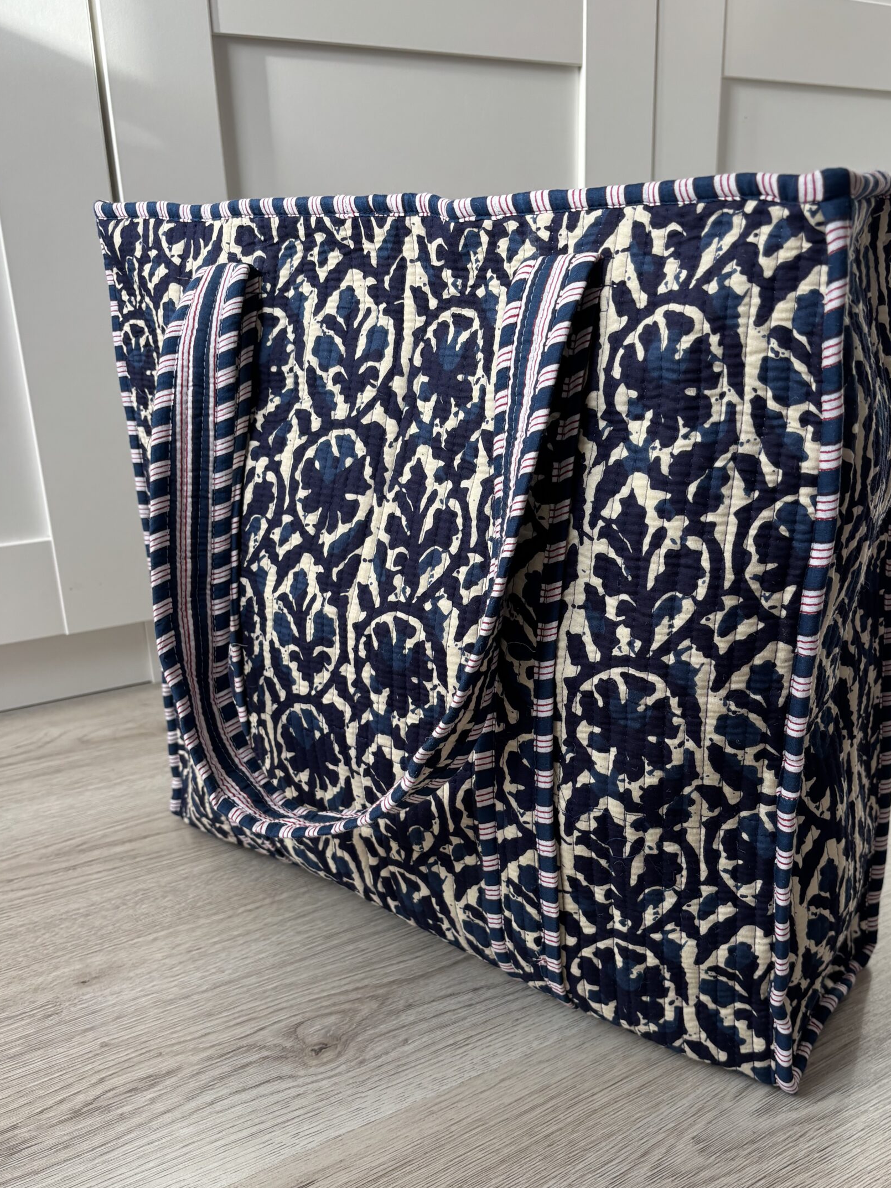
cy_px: 652
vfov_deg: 58.2
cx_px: 525
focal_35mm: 31
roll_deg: -0.2
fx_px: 1064
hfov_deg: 45.2
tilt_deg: -20.5
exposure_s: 1/121
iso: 64
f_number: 1.6
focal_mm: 5.96
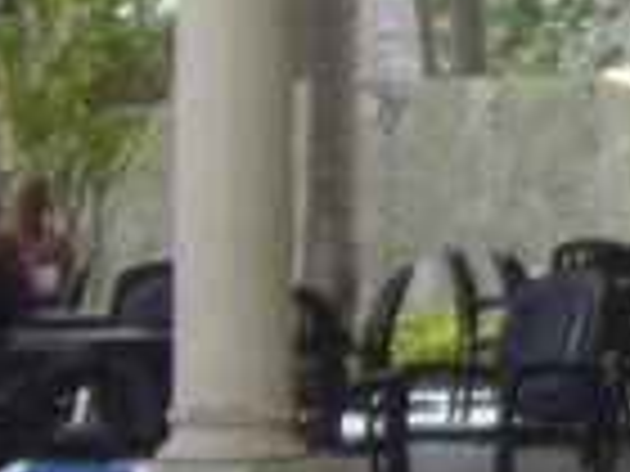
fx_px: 5060
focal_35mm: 278
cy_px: -405
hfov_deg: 6.4
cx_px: 1962
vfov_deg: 5.3
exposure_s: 1/640
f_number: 2.7
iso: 64
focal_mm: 6.2
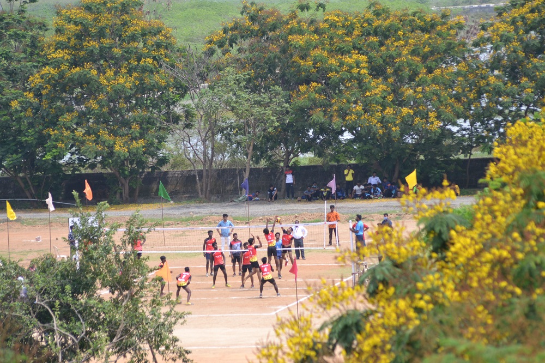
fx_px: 3405
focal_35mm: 225
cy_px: 182
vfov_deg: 6.1
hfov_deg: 9.2
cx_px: 272
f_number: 4.5
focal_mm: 150
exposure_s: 1/1250
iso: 400
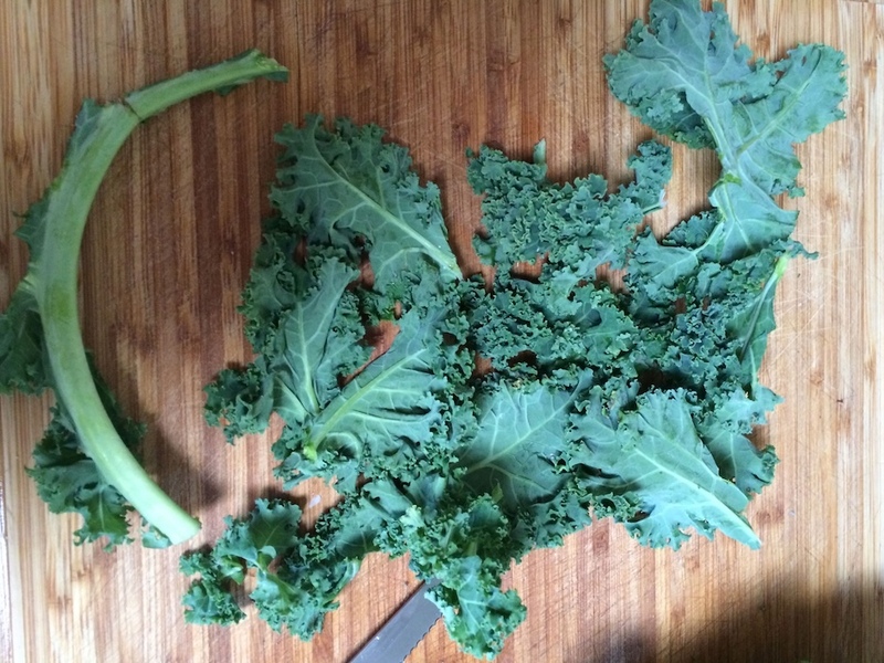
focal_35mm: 30
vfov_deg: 46.8
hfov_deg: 60.0
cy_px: 332
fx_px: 766
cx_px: 442
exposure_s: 1/30
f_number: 2.2
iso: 200
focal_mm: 4.12
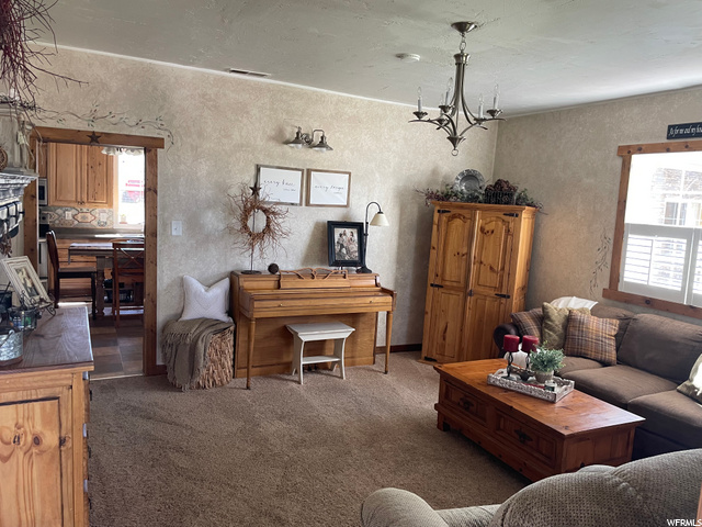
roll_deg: -2.7
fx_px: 527
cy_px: 264
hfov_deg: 67.3
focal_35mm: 26
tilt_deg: -5.6
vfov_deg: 53.1
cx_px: 351
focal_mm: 4.2
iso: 125
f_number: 1.6
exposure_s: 1/94
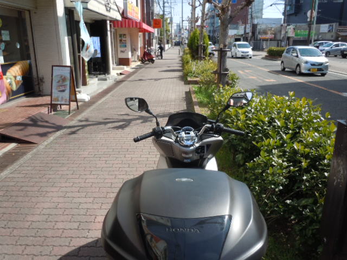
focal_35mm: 28
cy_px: 130
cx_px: 174
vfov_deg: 49.7
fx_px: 281
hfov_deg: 63.4
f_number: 3.7
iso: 100
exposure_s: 1/400
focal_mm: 5
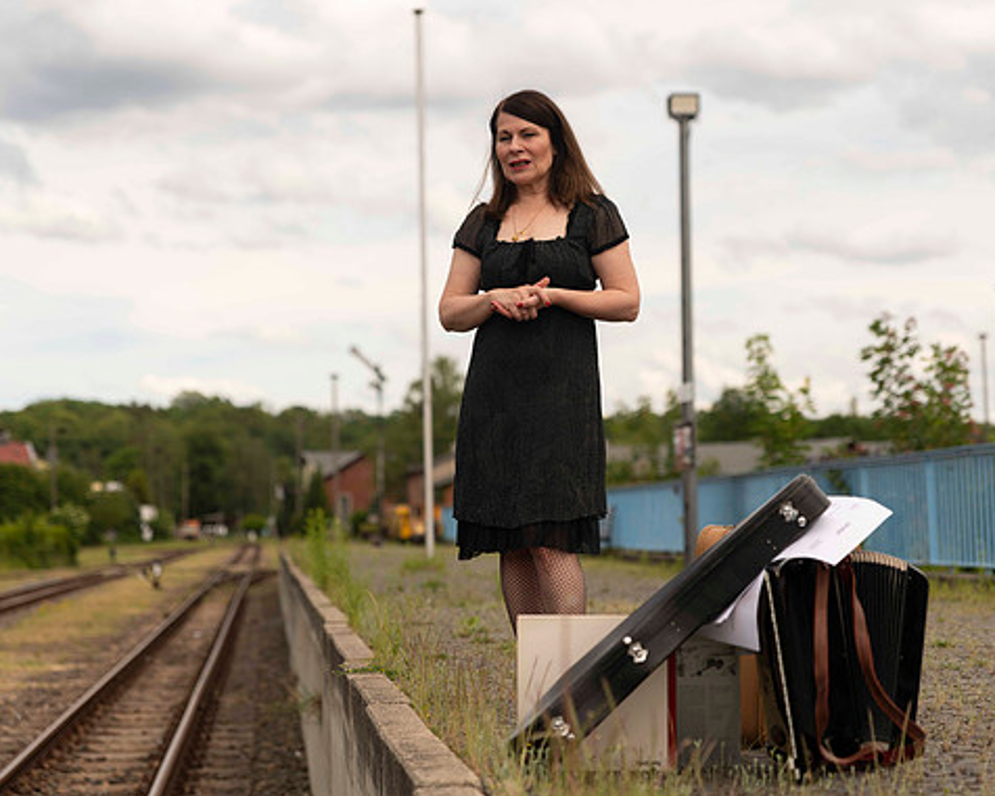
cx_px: 506
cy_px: 394
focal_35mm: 80
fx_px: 2356
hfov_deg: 23.8
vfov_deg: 19.2
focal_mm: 70
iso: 64
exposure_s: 1/1600
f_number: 2.8
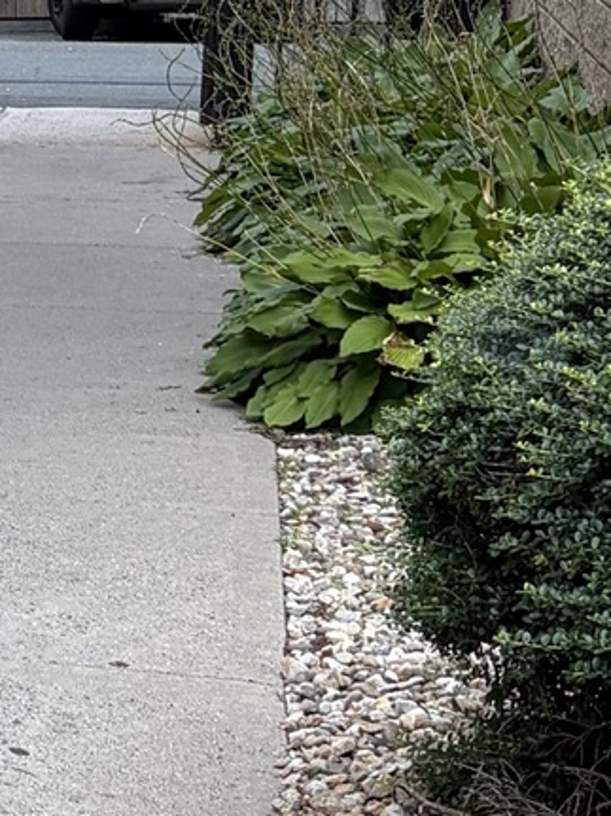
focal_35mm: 139
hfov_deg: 9.4
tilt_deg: -10.4
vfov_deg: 14.2
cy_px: 341
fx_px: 3273
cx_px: -900
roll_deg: +0.4
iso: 50
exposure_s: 1/635
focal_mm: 5.96
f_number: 1.6
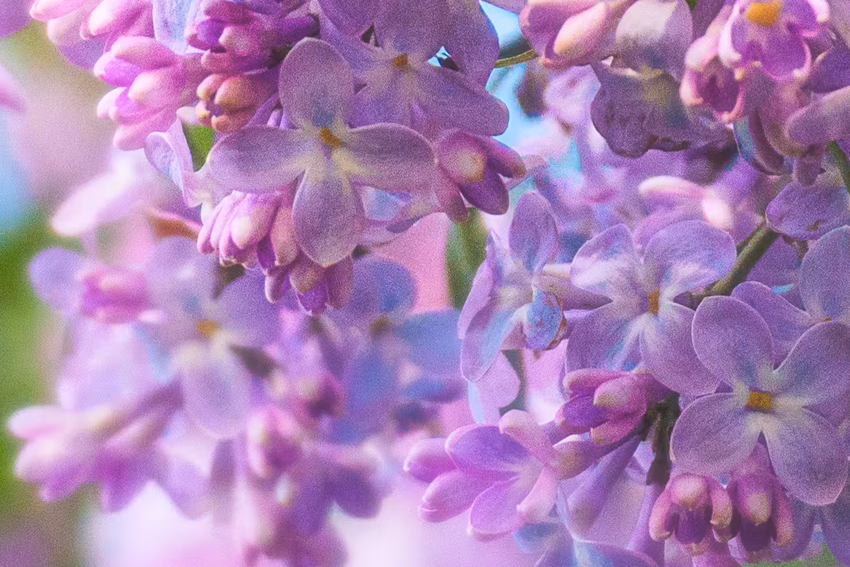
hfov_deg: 7.5
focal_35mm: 273
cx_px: 404
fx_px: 6446
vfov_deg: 5.0
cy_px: -161
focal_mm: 50
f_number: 5.6
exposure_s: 1/800
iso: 800
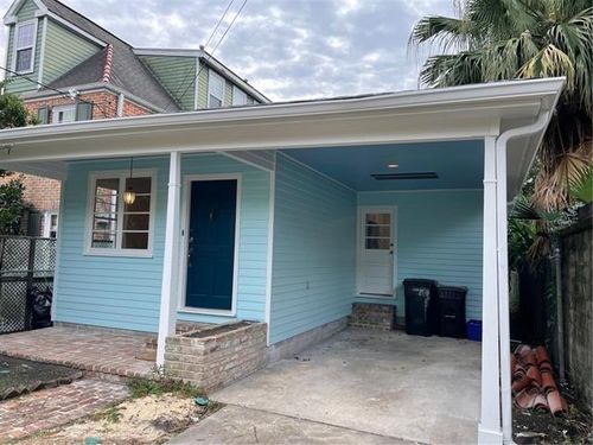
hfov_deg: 67.3
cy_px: 222
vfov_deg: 53.1
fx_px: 445
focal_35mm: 26
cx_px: 296
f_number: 1.6
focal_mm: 4.2
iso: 32
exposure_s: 1/785
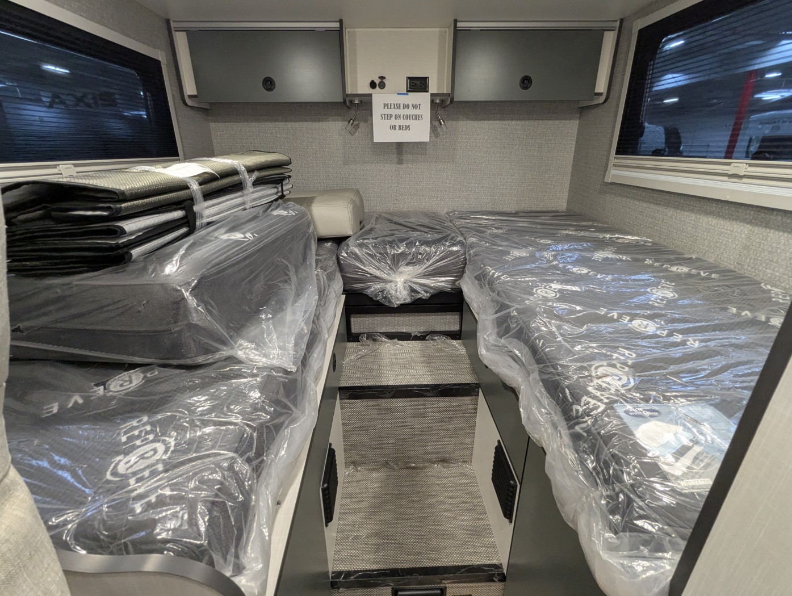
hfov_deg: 94.4
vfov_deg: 78.2
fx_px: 367
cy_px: 298
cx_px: 396
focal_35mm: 16
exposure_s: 1/44.6
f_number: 2.2
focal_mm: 2.35
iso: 318
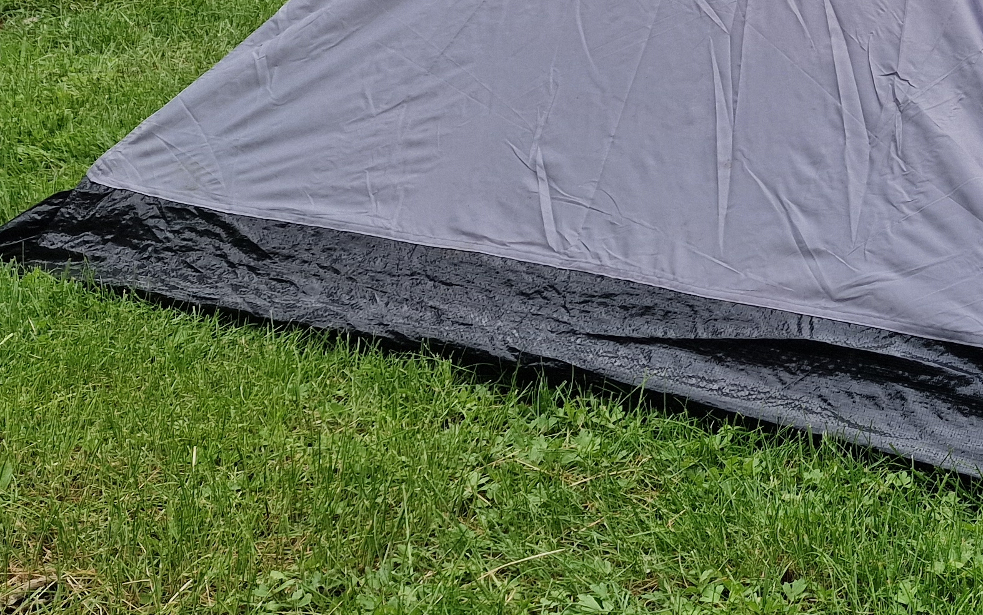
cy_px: -18
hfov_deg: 29.5
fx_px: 1661
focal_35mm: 62
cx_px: 1099
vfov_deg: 20.2
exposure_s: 1/494
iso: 50
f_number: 1.8
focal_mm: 6.4
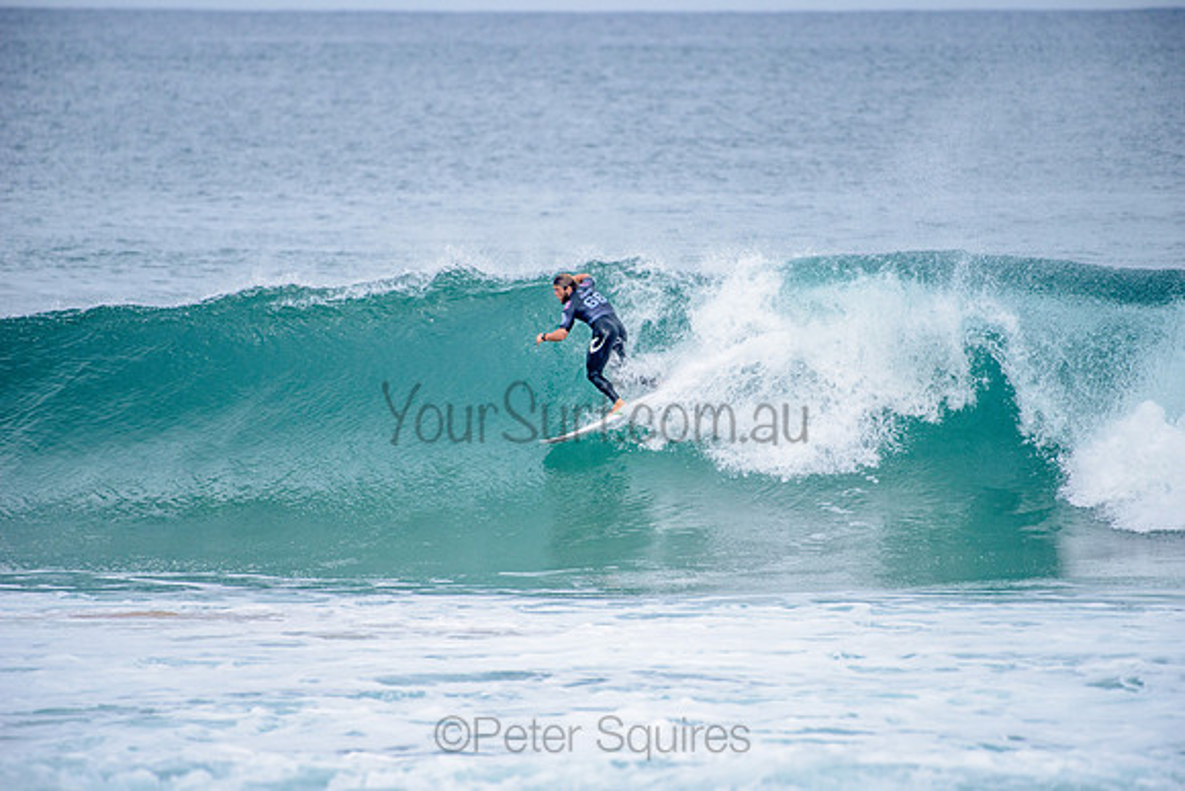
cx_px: 592
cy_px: 396
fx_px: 16461
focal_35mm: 500
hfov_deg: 4.1
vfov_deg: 2.8
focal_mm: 500
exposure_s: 1/2000
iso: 360
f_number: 5.6
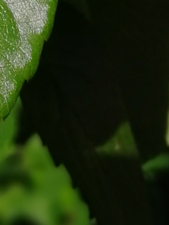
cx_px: -140
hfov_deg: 10.6
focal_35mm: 131
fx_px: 852
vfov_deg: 12.6
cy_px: -266
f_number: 4
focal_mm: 3.95
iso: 50
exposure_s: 1/1453
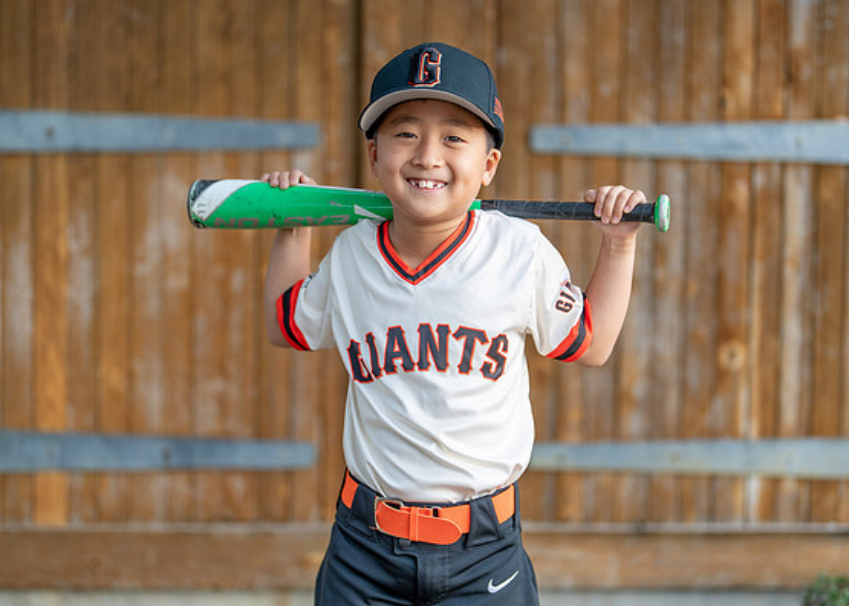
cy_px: 291
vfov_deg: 22.9
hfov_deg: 31.7
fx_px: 1494
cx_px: 440
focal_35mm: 62
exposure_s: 1/500
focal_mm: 50
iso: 100
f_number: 1.2
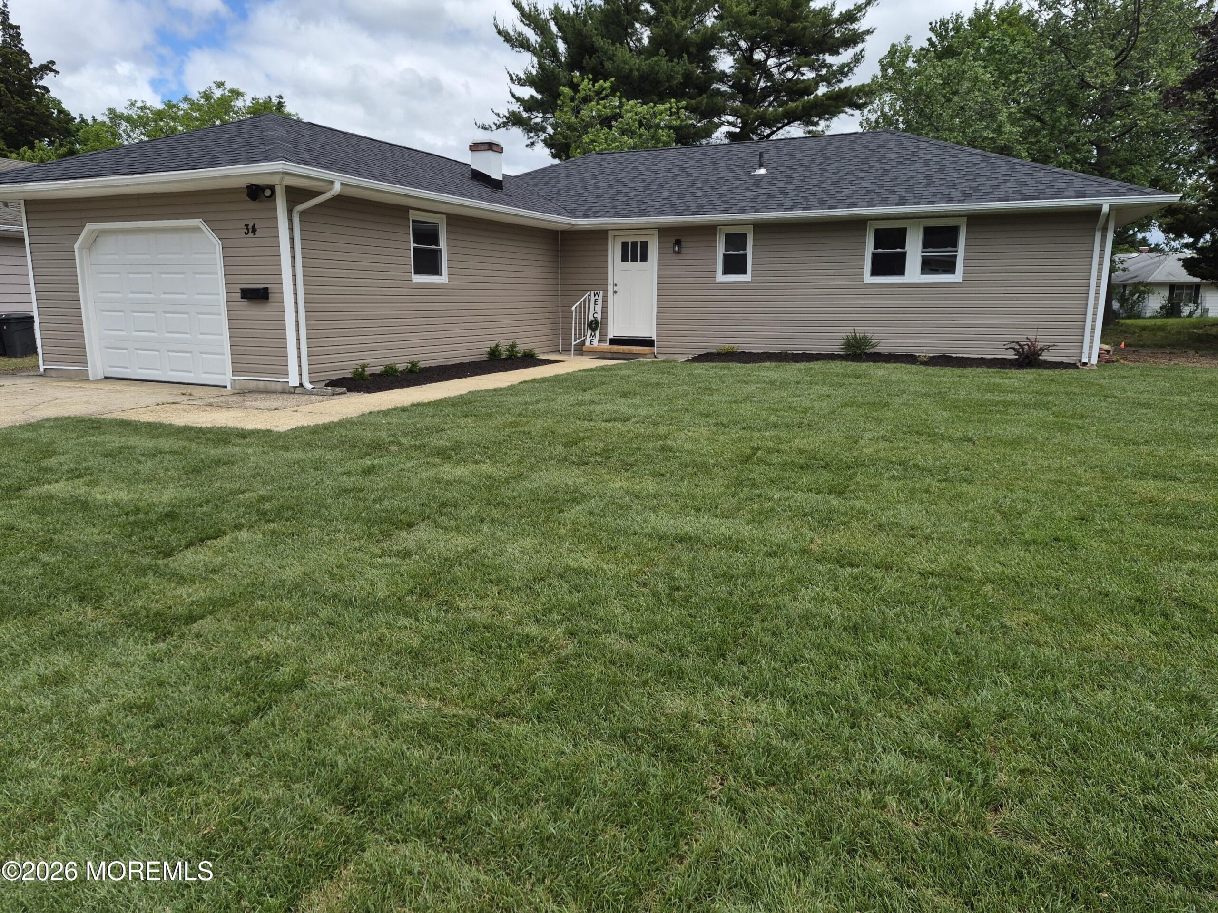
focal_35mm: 23
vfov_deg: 58.9
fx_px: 809
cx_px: 609
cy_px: 456
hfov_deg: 73.9
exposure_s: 1/4768
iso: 80
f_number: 1.8
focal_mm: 5.4
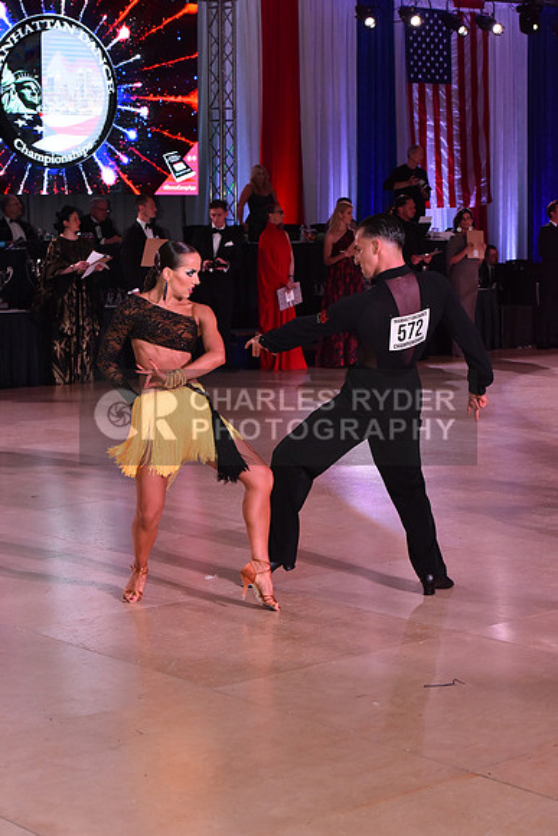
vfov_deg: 27.0
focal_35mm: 75
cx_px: 279
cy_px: 418
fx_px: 1743
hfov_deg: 18.2
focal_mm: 75
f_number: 7.1
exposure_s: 1/320
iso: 2500
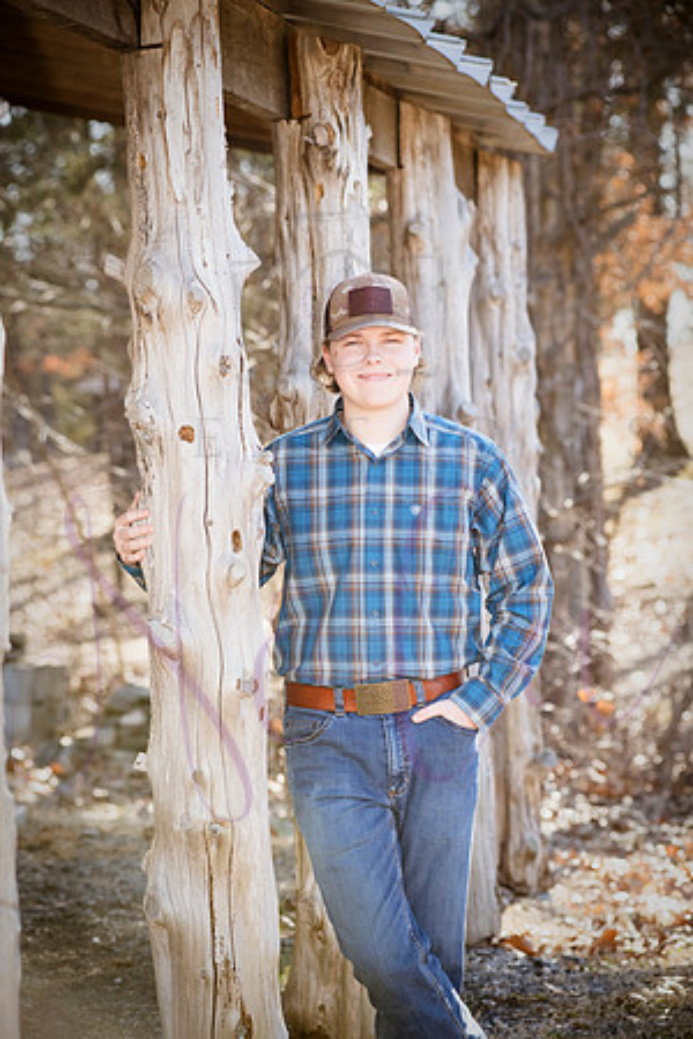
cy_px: 520
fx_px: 3234
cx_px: 346
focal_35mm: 112
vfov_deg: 18.3
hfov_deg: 12.2
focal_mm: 112
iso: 800
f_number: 5.6
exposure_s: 1/800
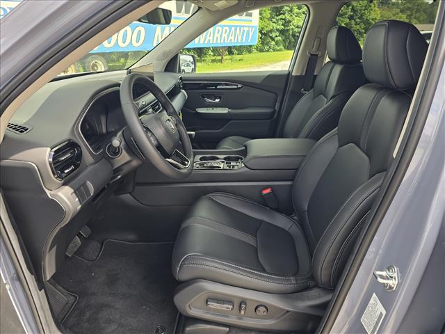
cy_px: 167
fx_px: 296
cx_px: 222
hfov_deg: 73.9
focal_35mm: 23
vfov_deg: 58.9
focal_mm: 6.3
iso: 20
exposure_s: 1/182
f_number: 1.7
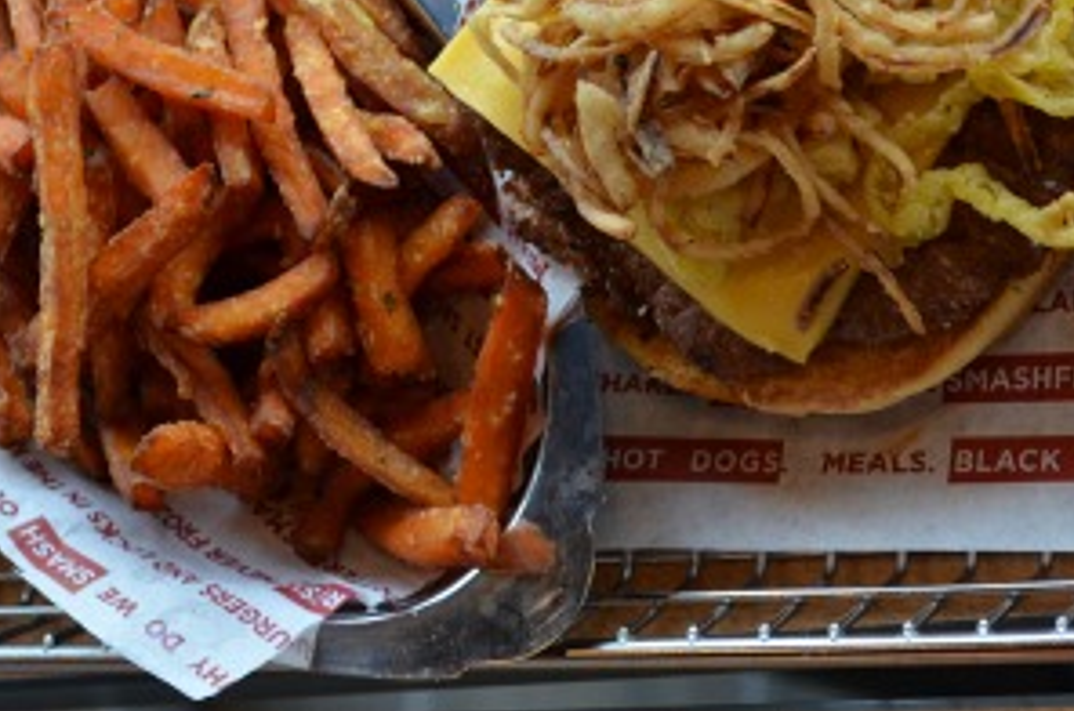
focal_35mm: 130
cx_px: 675
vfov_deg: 10.5
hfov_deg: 15.8
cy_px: 145
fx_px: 3869
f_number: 5.3
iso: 720
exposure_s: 1/60
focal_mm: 45
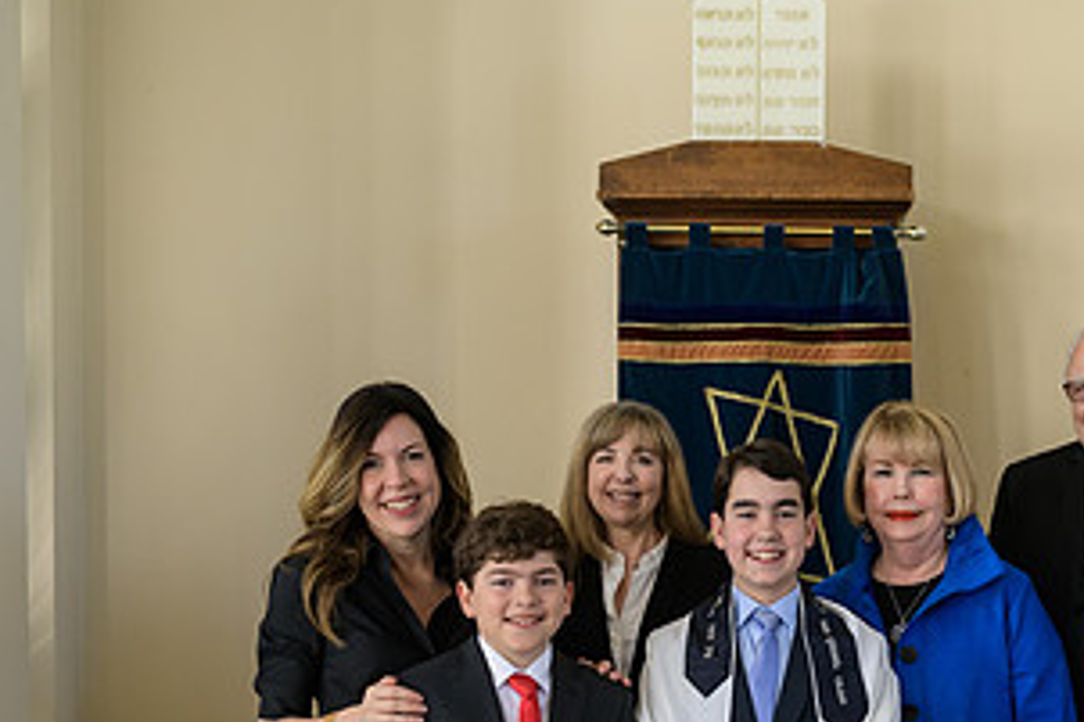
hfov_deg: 27.4
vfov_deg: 18.5
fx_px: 2197
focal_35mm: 73
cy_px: 587
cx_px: 775
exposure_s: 1/125
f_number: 3.2
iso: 400
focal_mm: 38
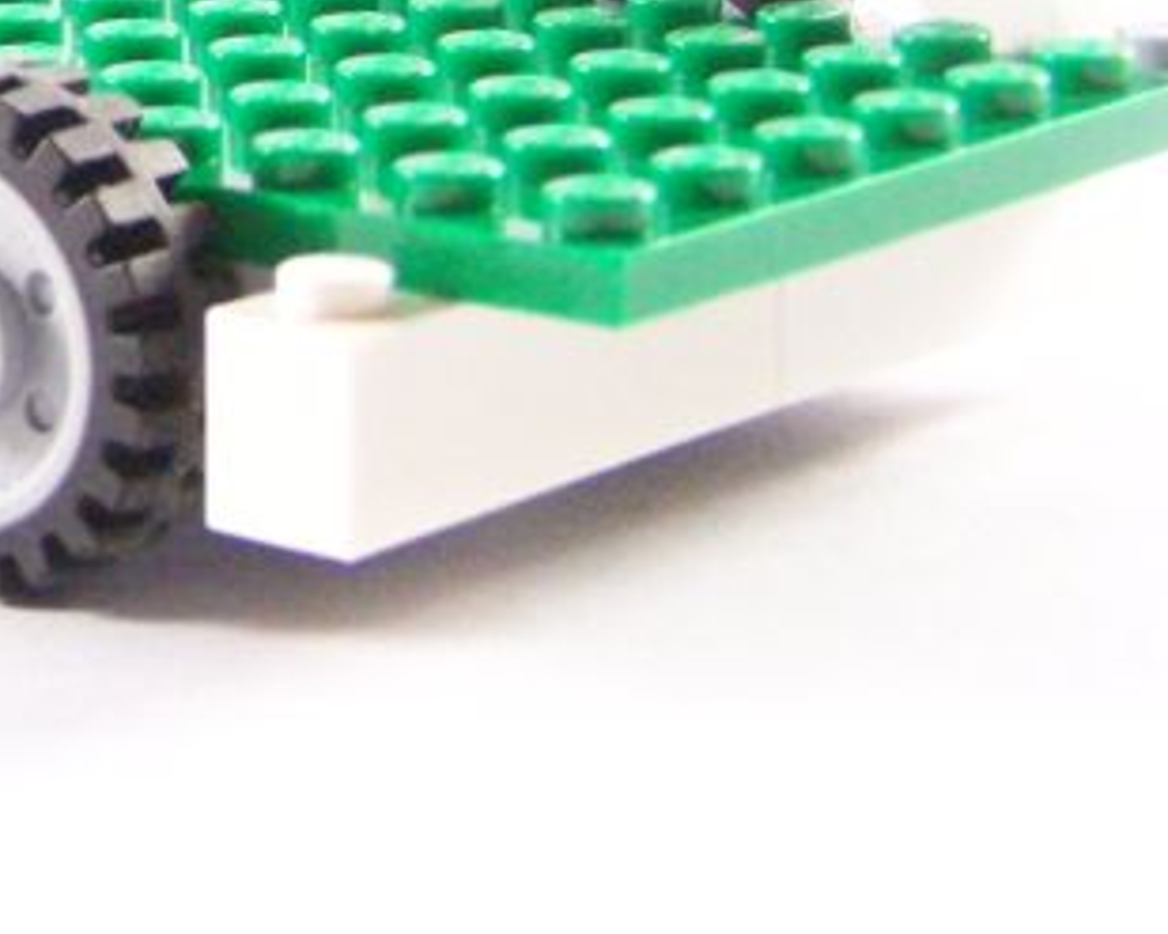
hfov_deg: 13.5
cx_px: -249
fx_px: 4803
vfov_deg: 10.9
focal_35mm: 139
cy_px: -189
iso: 400
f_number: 3.2
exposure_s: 1/45
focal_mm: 7.1
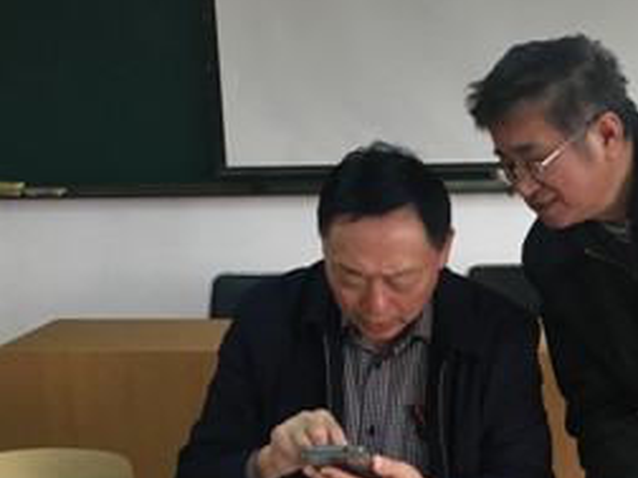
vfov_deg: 21.3
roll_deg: +1.7
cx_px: 494
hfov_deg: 27.7
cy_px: 266
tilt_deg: -11.4
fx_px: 1272
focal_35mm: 69
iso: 100
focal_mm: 4.15
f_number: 2.2
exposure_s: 1/33
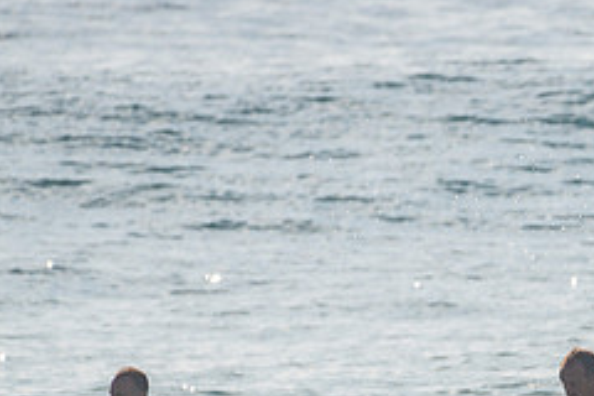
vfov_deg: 1.1
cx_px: 651
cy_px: 474
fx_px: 19897
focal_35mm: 1206
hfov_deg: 1.7
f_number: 5.6
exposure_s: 1/2000
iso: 90
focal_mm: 500
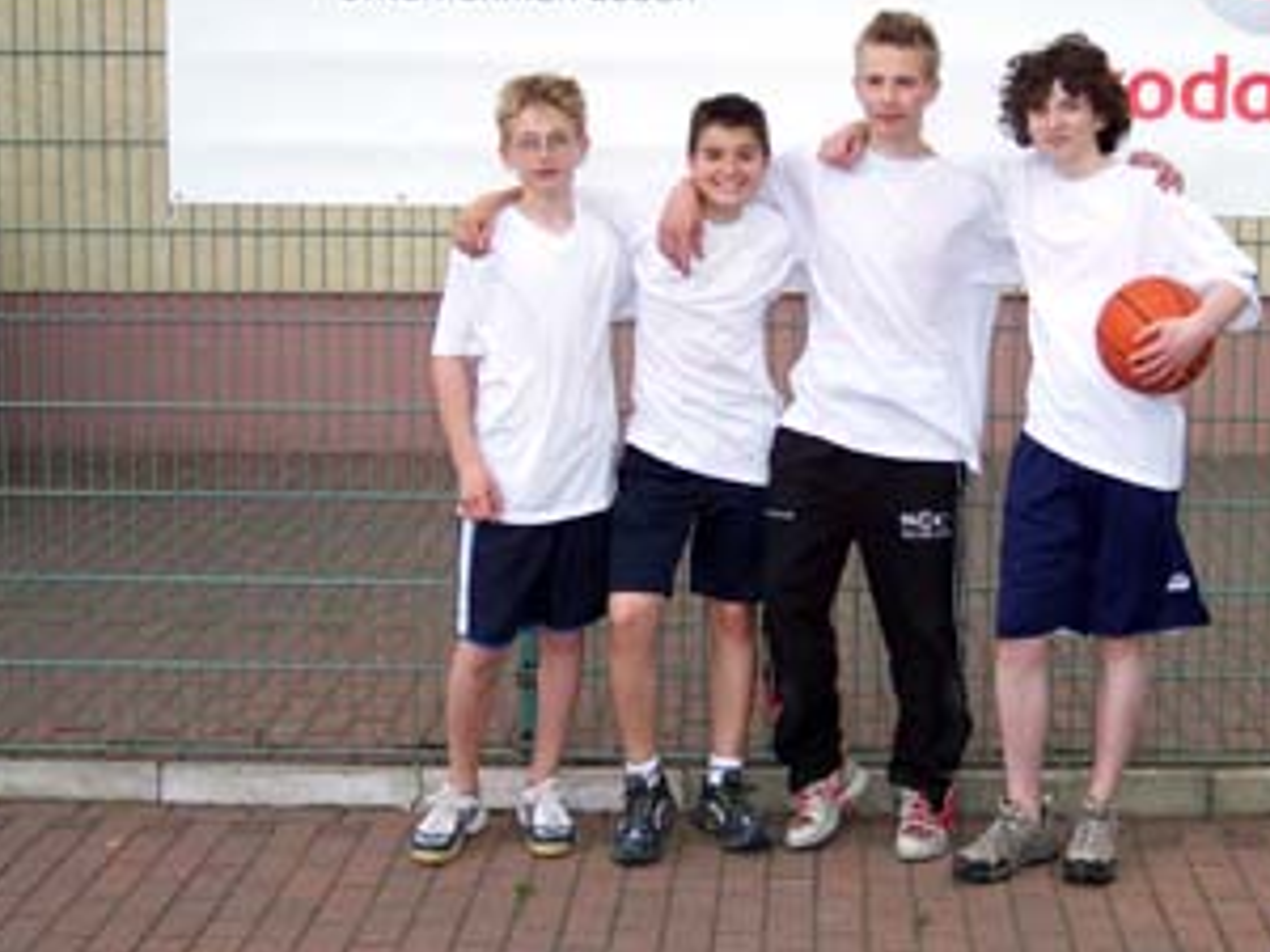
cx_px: 855
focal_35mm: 57
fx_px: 2091
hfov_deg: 33.5
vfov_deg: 25.6
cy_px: 393
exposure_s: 1/700
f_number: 2.8
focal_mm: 8
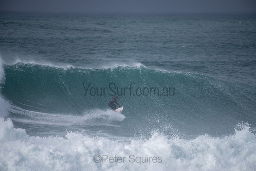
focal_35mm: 539
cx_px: 128
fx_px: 3831
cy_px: 86
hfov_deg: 3.8
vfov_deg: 2.6
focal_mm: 500
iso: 80
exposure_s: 1/1000
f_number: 5.6
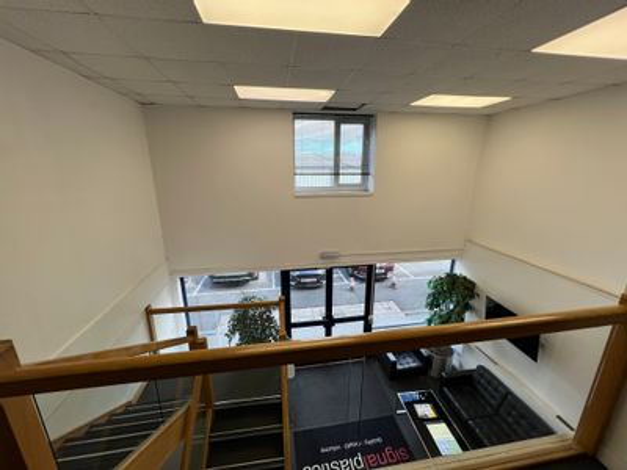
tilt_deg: -17.1
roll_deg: +0.7
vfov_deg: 89.9
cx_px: 314
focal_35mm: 13
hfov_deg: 106.2
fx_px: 235
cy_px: 235
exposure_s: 1/137
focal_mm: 1.57
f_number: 1.8
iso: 32
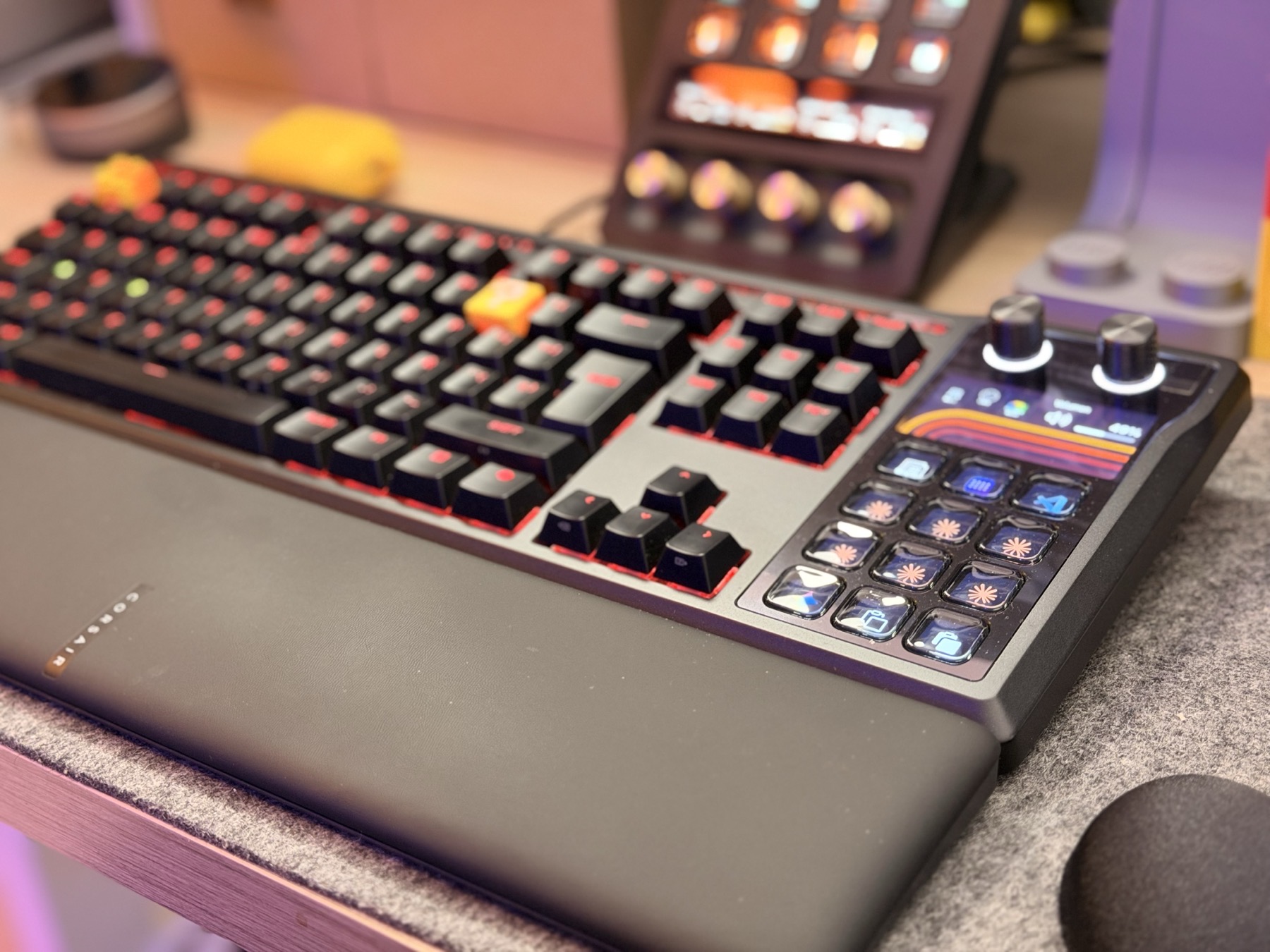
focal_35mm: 48
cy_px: 476
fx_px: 1761
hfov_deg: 39.7
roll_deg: +5.1
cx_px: 635
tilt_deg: -28.4
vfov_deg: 30.3
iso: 400
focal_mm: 6.76
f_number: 1.78
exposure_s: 1/33
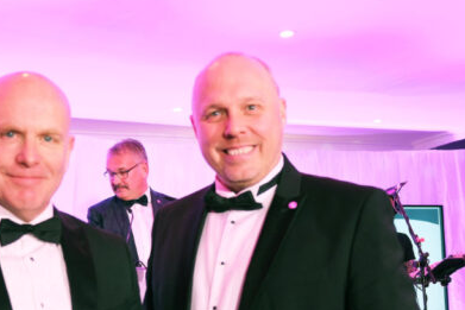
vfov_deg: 24.6
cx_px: 136
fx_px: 685
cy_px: 296
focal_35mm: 53
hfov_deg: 36.9
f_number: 2.8
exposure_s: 1/100
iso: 500
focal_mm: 18
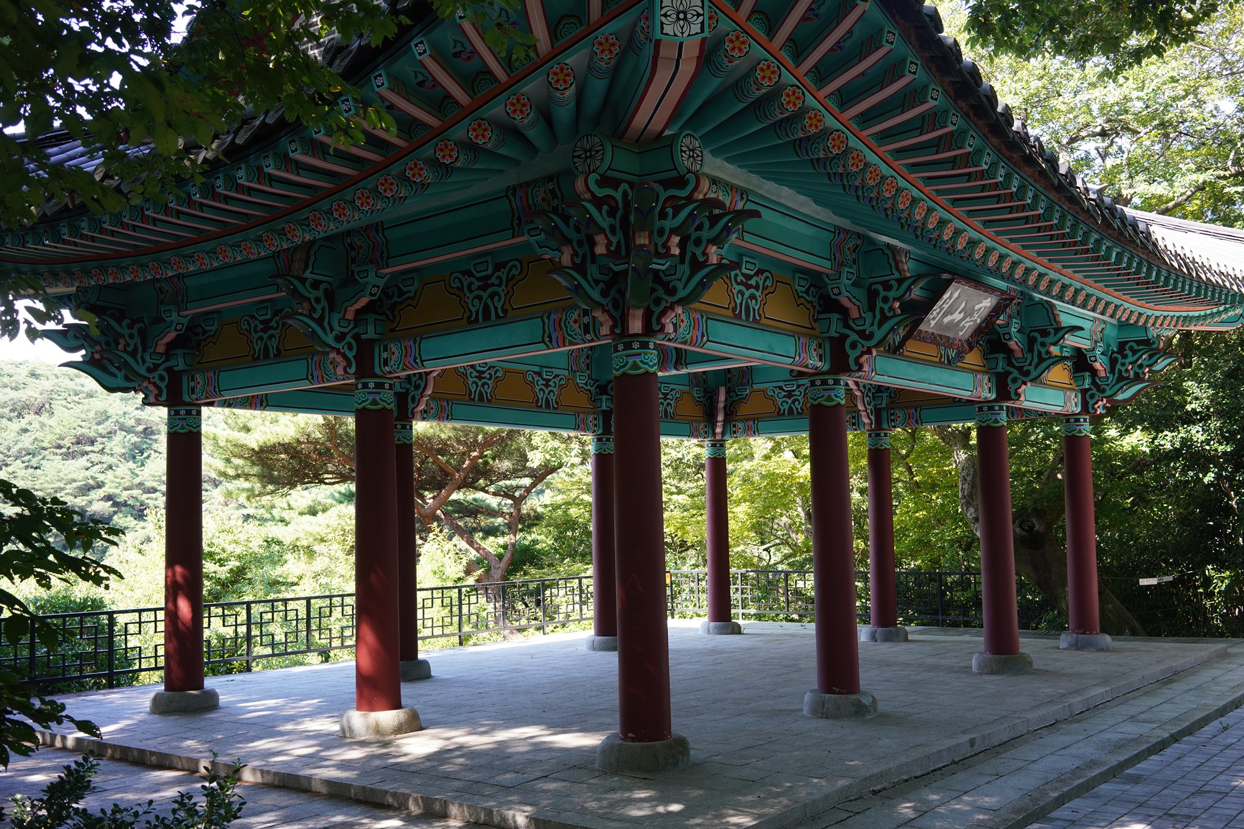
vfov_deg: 37.9
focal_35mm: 35
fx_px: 1210
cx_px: 622
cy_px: 414
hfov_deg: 54.4
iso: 640
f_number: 6.3
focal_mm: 35
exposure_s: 1/125
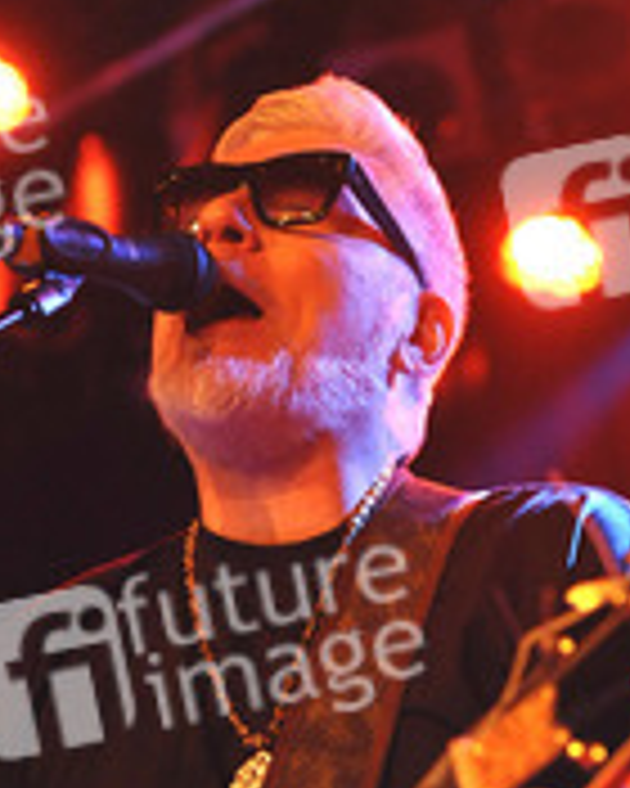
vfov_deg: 17.3
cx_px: 326
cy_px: 878
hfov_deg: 14.4
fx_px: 2494
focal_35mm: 107
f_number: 2.8
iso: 3200
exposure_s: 1/100
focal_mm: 50
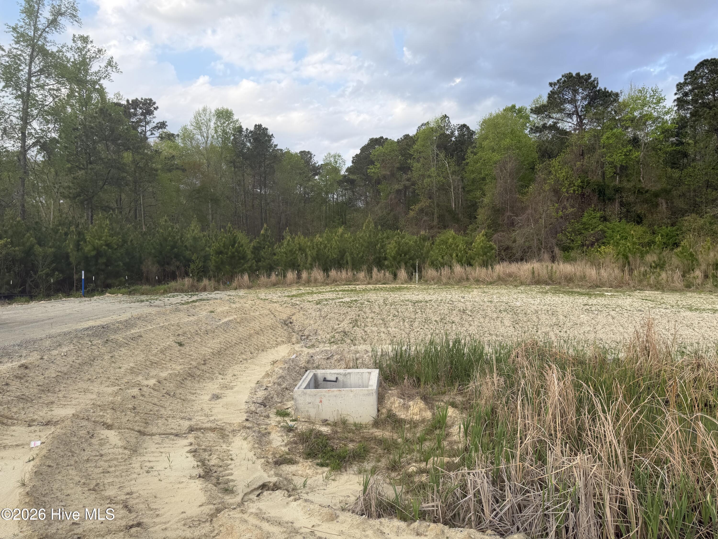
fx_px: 498
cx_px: 359
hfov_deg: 71.6
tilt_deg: -3.1
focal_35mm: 24
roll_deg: +0.6
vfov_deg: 56.8
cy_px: 270
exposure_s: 1/1437
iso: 80
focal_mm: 6.76
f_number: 1.78
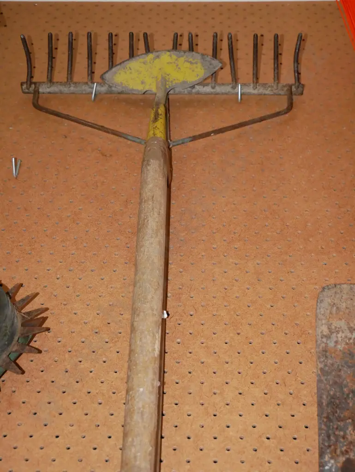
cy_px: 236
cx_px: 178
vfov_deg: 32.2
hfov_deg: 24.4
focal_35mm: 60
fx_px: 820
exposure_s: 1/80
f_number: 4.9
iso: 3200
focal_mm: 30
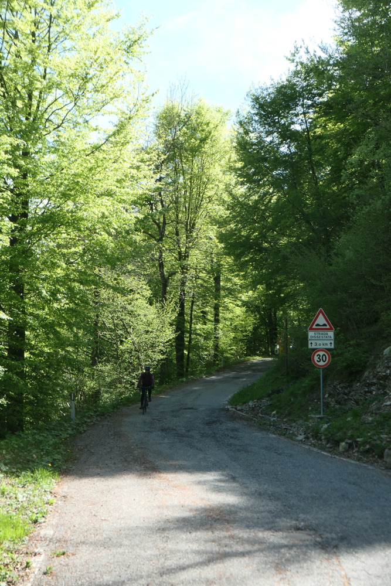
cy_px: 293
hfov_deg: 27.0
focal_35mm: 50
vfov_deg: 39.6
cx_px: 196
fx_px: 814
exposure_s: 1/400
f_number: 4.2
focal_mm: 18.2
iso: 200
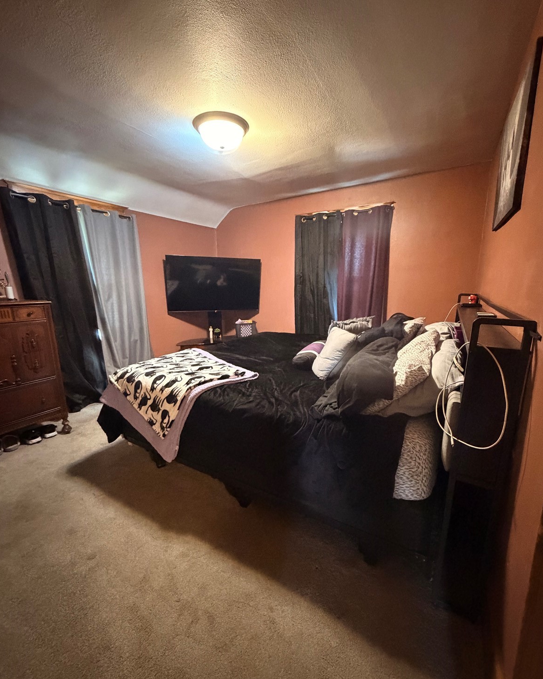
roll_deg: +1.3
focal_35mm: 15
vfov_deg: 96.8
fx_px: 301
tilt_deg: -13.2
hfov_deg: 84.0
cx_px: 276
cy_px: 350
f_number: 2.2
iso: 1250
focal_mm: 2.22
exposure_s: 1/40
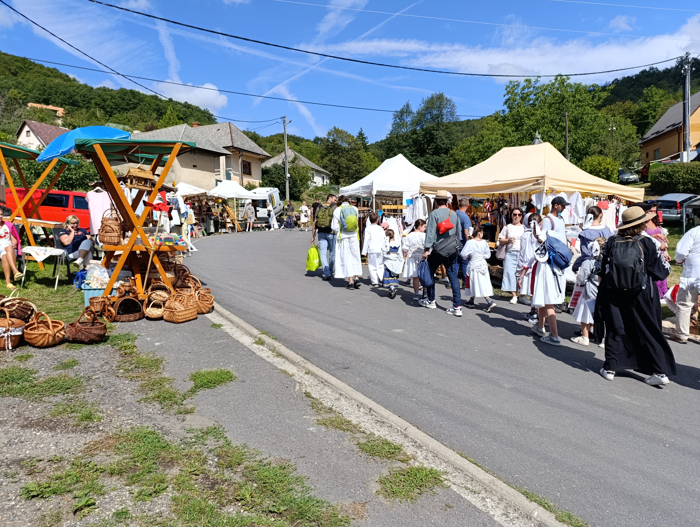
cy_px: 264
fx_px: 466
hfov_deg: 73.8
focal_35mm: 23
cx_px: 350
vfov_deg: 59.0
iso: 50
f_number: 1.6
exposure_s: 1/784
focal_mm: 6.14
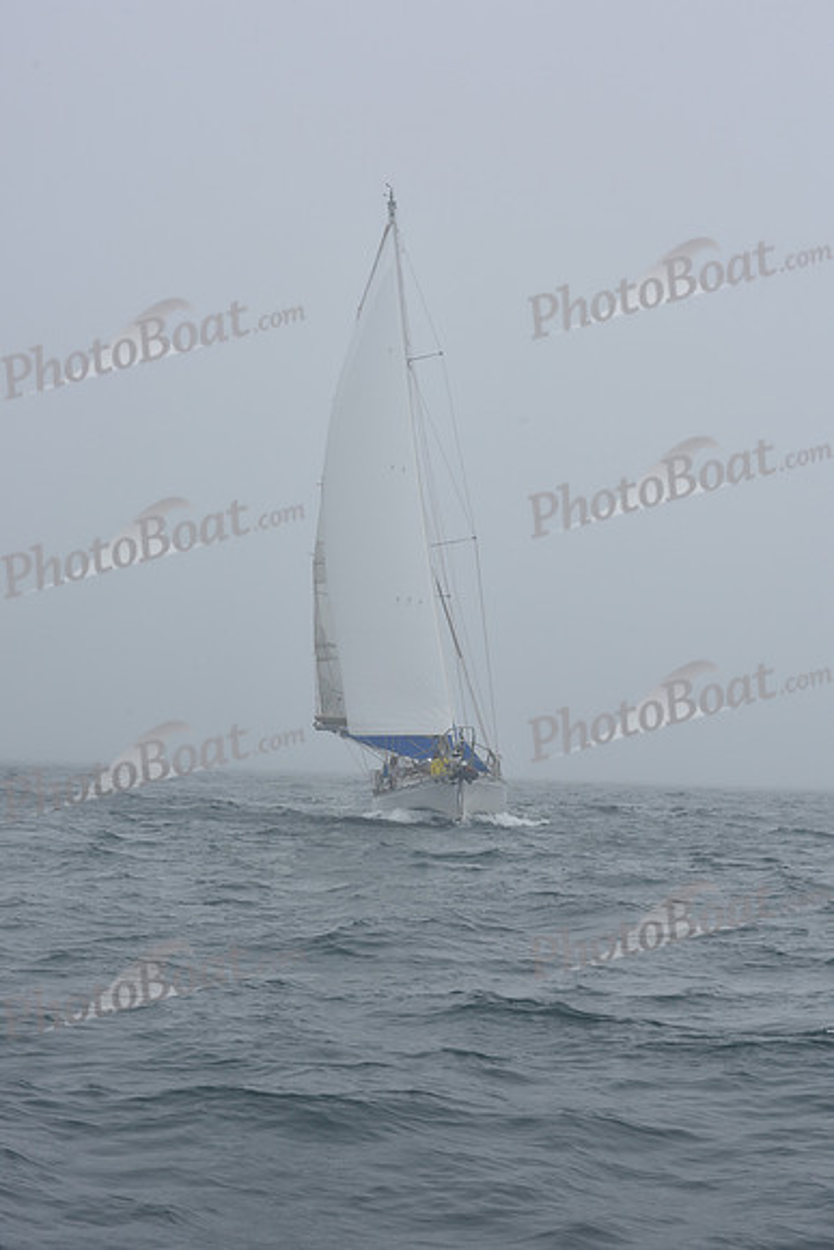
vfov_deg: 28.8
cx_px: 417
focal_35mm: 70
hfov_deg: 19.5
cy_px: 625
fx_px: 2431
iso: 250
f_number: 10
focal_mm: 70
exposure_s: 1/800
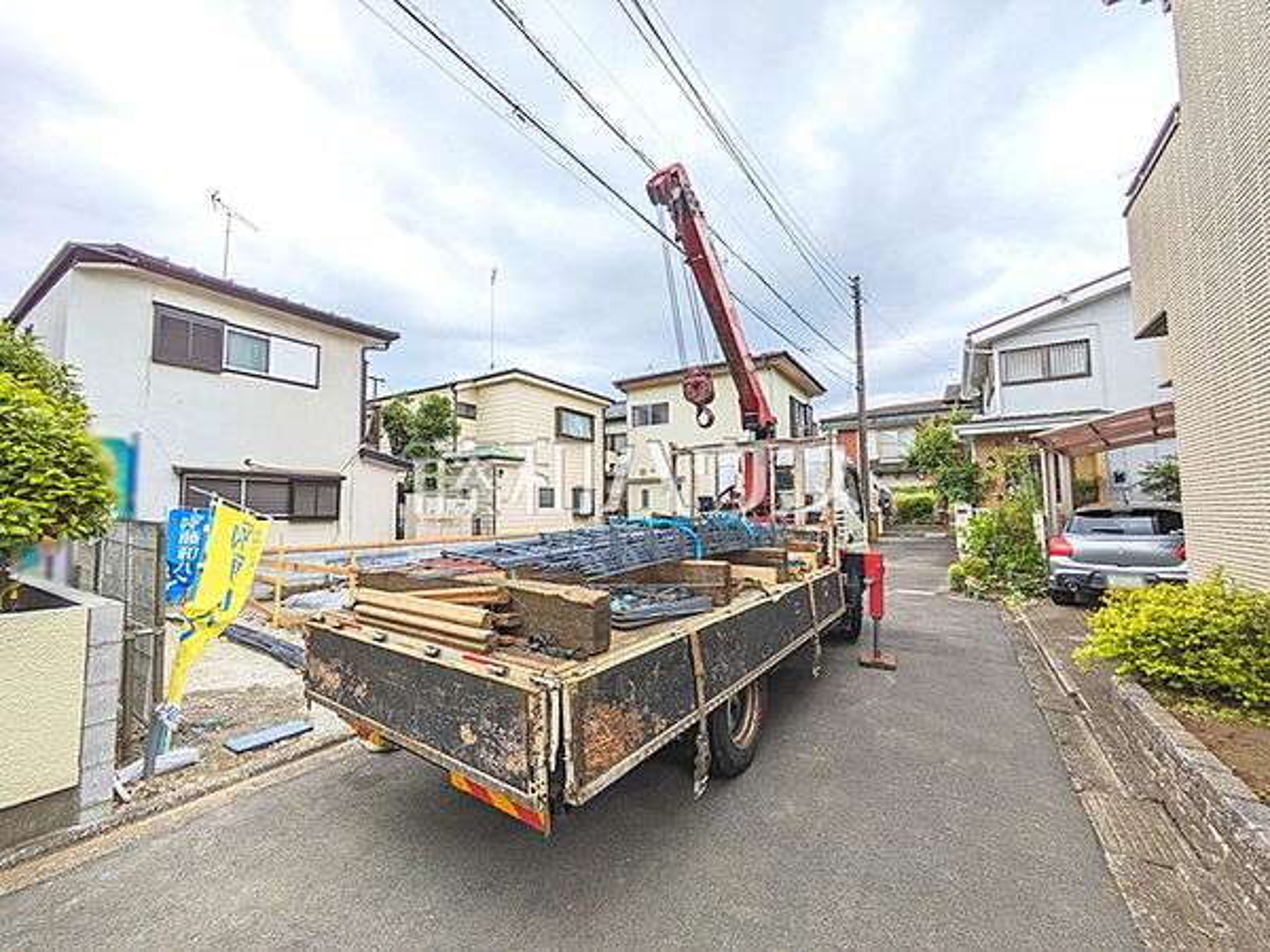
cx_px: 635
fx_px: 514
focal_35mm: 14
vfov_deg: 85.7
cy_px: 476
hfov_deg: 102.1
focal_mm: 1.83
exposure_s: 1/925
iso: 50
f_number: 2.2
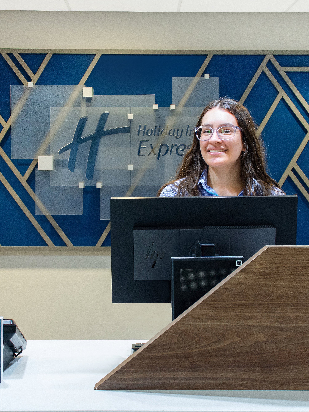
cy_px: 205
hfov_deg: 24.0
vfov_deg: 31.7
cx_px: 154
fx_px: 726
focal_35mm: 61
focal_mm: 28
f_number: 6.3
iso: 800
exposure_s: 1/25
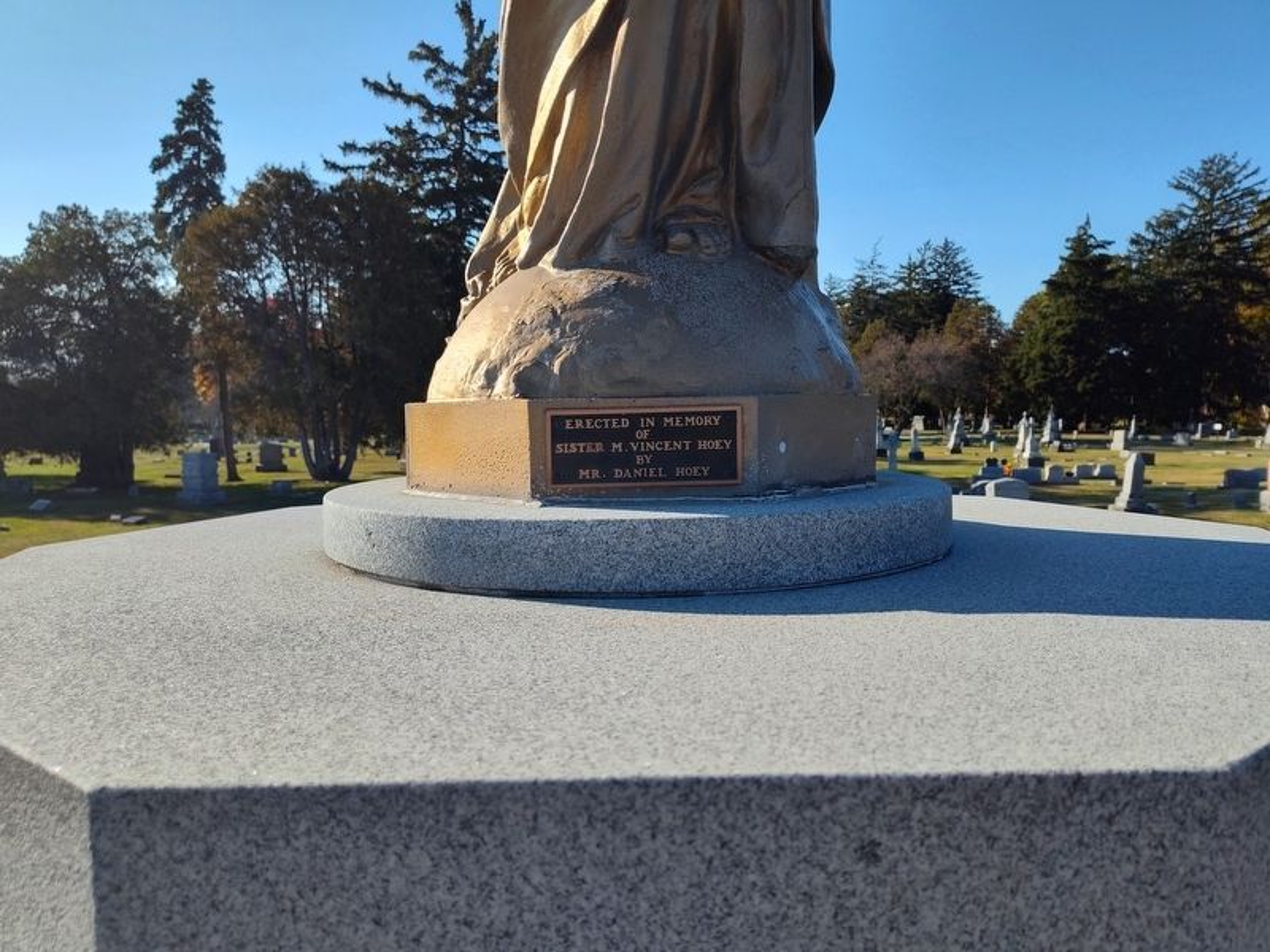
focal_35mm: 23
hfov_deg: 73.9
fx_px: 844
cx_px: 635
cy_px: 476
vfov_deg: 58.9
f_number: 1.8
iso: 100
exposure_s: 1/1722
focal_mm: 5.56
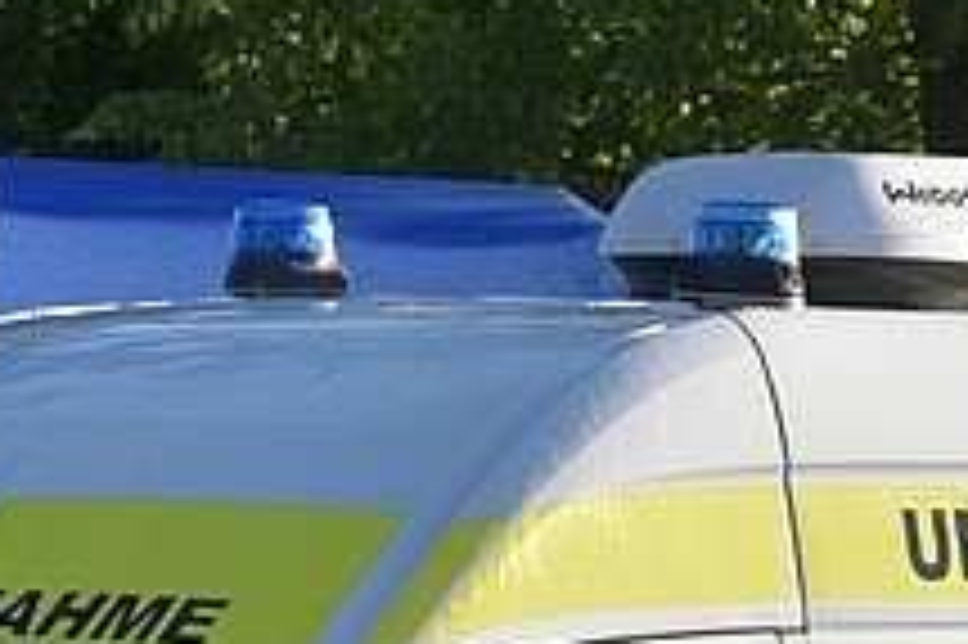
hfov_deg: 6.3
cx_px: 531
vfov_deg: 4.2
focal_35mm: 327
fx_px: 8786
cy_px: 1220
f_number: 8
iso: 220
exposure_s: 1/250
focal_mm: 78
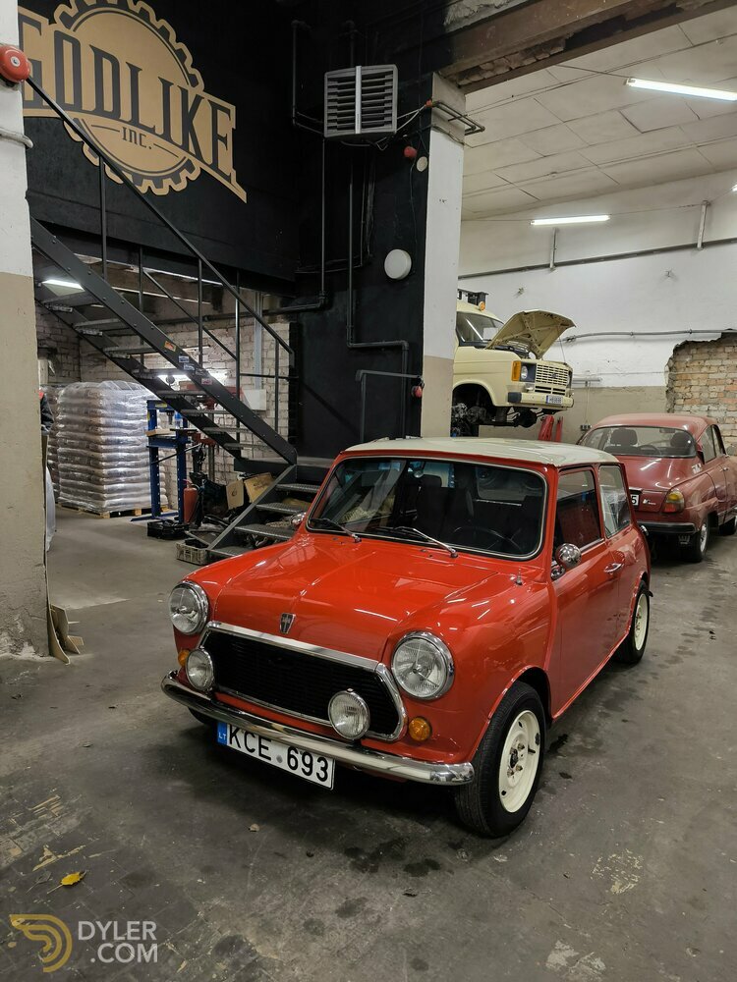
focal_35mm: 24
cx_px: 368
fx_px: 681
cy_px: 491
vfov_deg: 71.6
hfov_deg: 56.8
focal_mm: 6.92
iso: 400
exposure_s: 1/50
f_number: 1.9
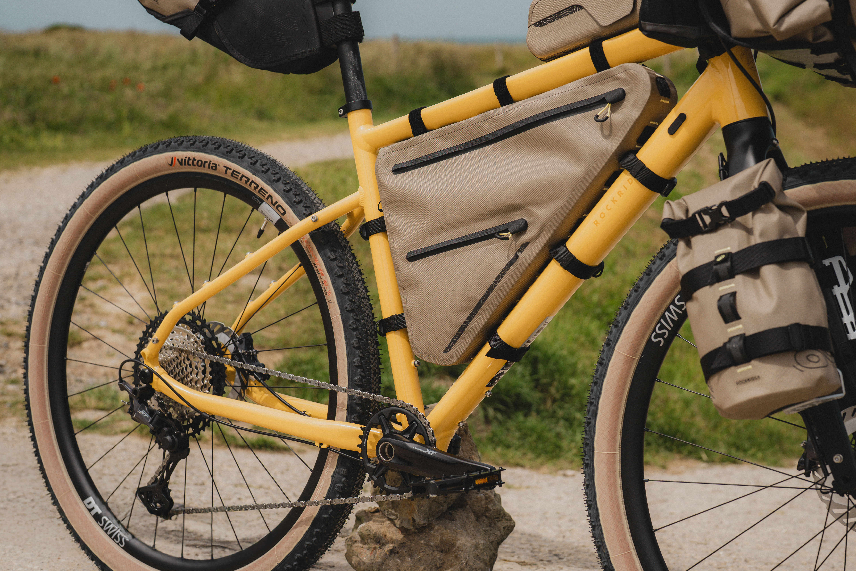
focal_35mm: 66
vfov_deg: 20.6
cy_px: 232
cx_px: 502
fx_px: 1569
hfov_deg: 30.4
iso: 200
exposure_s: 1/2500
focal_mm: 50
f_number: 4
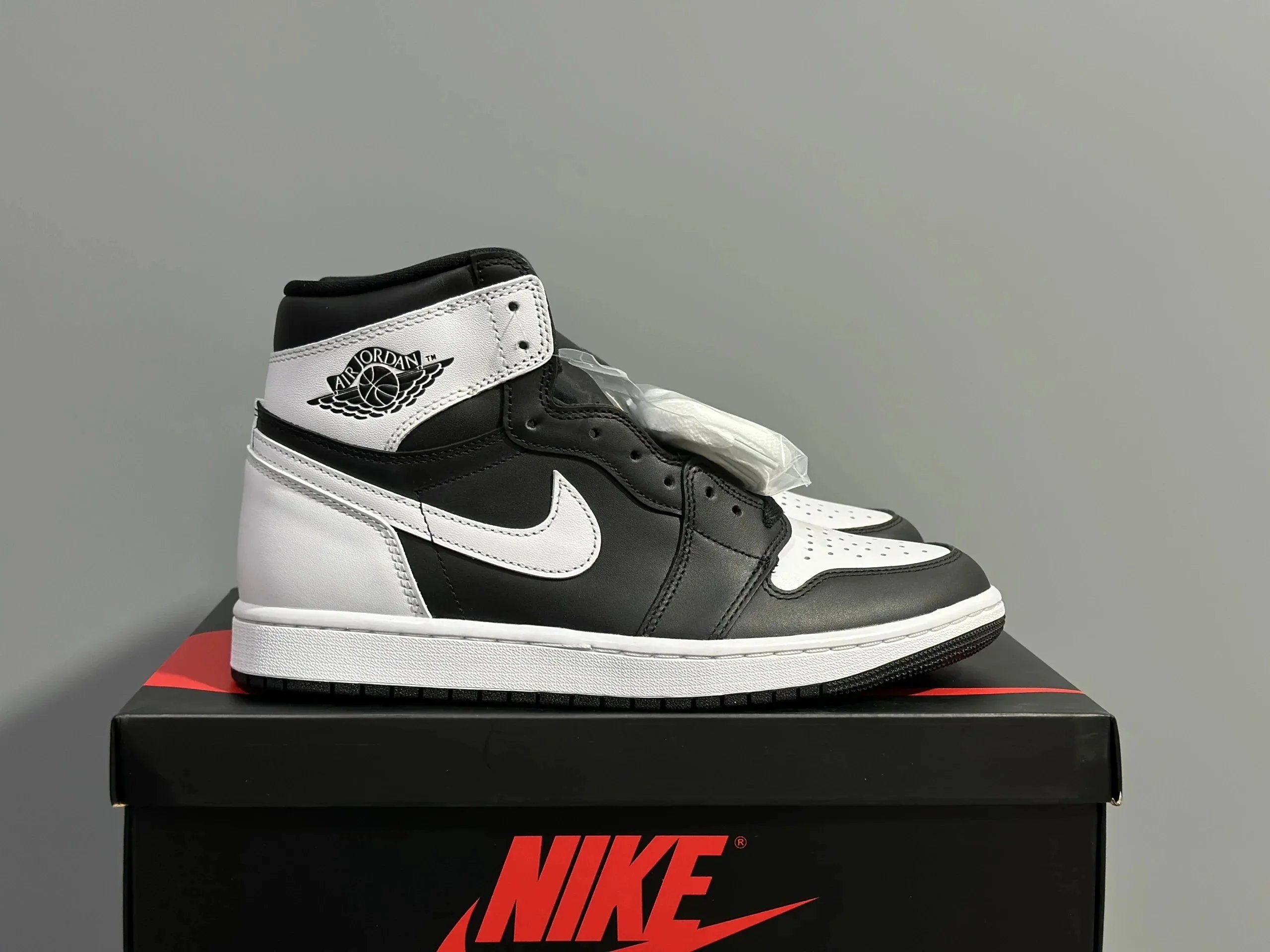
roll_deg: -0.9
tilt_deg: -7.5
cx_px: 635
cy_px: 476
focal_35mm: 48
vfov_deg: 30.3
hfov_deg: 39.7
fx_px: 1761
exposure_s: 1/50
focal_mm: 6.86
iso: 200
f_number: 1.78
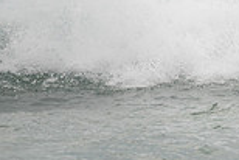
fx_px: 10499
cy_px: -88
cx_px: 438
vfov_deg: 0.9
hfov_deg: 1.3
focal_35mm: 1580
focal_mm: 420
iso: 250
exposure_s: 1/2000
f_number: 5.6
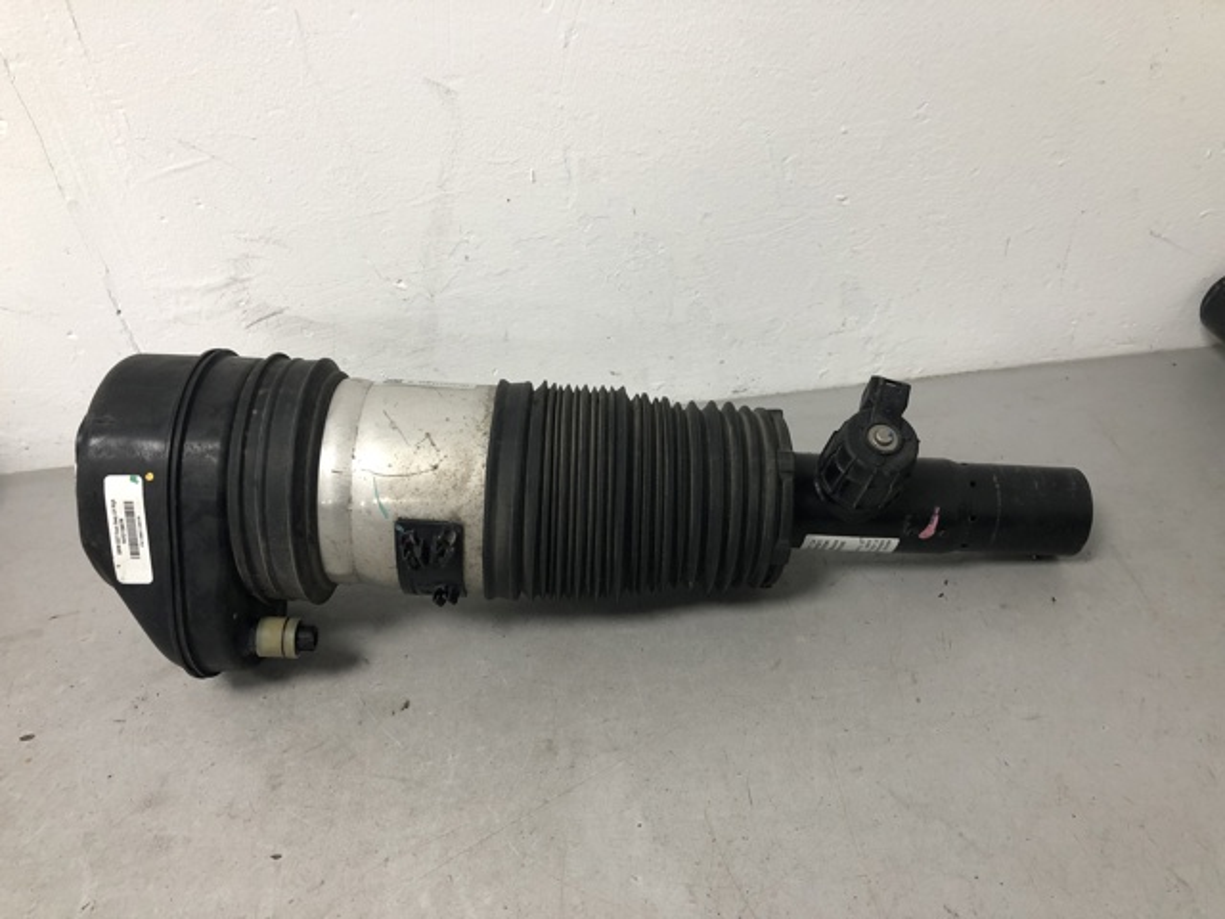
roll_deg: +10.9
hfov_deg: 63.4
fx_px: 991
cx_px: 612
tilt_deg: -36.6
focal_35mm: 28
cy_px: 460
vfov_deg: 49.7
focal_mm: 4
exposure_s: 1/33
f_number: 1.8
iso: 40
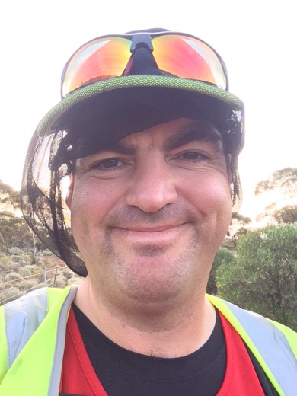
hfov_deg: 45.4
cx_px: 148
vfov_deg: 58.4
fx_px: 355
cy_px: 198
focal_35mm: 31
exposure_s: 1/120
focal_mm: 2.15
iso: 80
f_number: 2.4
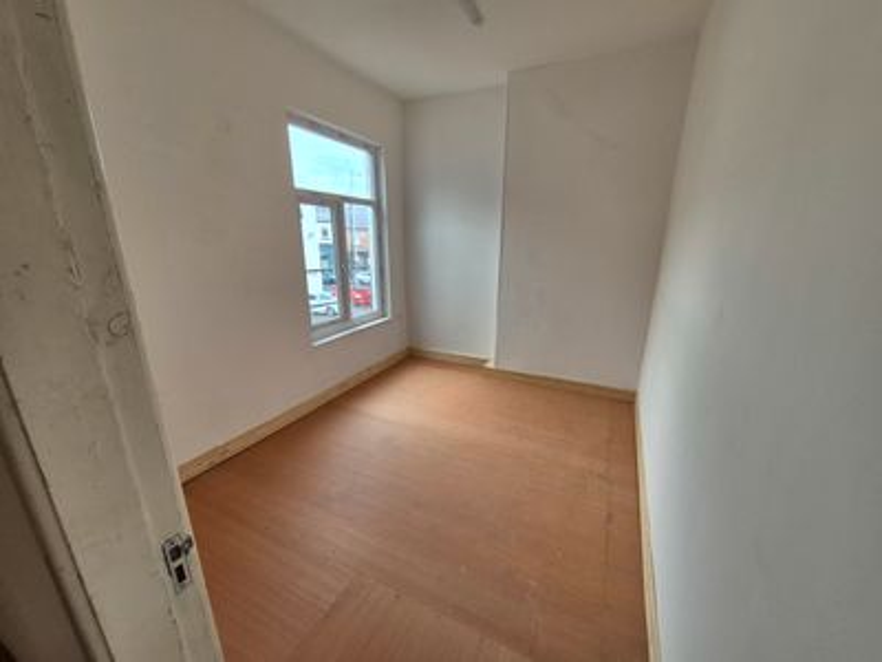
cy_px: 331
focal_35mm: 13
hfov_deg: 106.2
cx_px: 441
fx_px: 331
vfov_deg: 89.9
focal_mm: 1.74
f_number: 2.2
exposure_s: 1/100
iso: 64
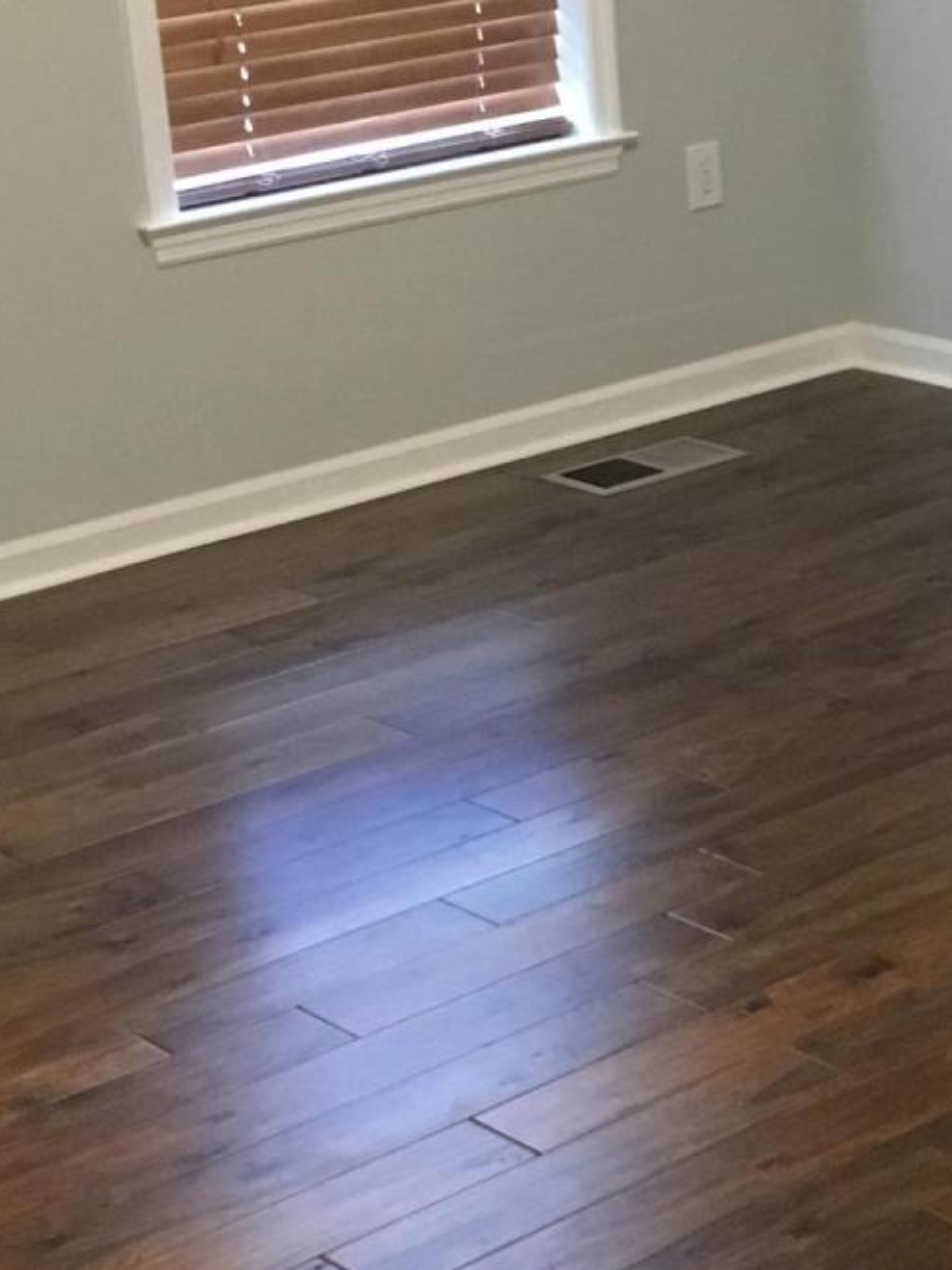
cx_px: 989
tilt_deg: -15.1
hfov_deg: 16.4
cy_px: 416
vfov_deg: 22.2
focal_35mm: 88
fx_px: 3228
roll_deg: +2.8
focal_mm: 4.15
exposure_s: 1/30
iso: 200
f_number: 2.2
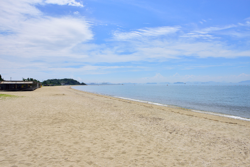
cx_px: 125
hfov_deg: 73.7
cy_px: 84
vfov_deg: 53.2
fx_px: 167
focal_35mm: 24
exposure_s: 1/500
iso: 64
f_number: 11
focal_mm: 24
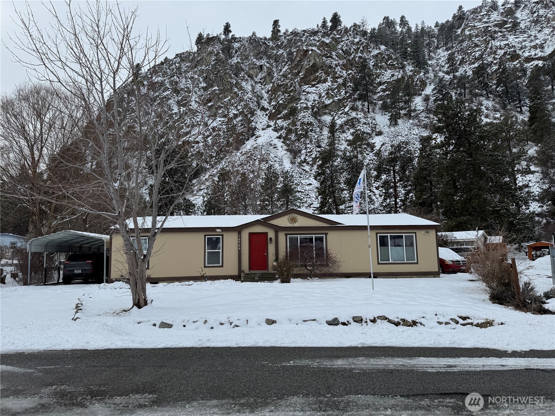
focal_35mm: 24
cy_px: 208
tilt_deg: +6.4
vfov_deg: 56.8
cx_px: 278
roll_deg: +0.7
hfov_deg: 71.6
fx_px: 385
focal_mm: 6.76
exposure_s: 1/7092
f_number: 1.78
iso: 80
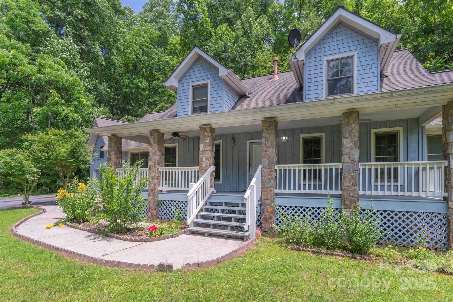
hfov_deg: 93.3
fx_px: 214
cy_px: 151
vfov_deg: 70.5
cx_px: 226
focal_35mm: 17
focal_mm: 17
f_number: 7.1
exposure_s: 1/2000
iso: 320
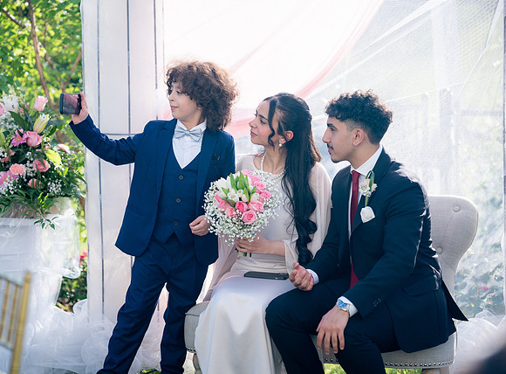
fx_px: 1375
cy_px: 177
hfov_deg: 20.8
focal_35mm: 95
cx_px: 211
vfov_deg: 15.5
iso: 200
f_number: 2
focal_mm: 84
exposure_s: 1/2500
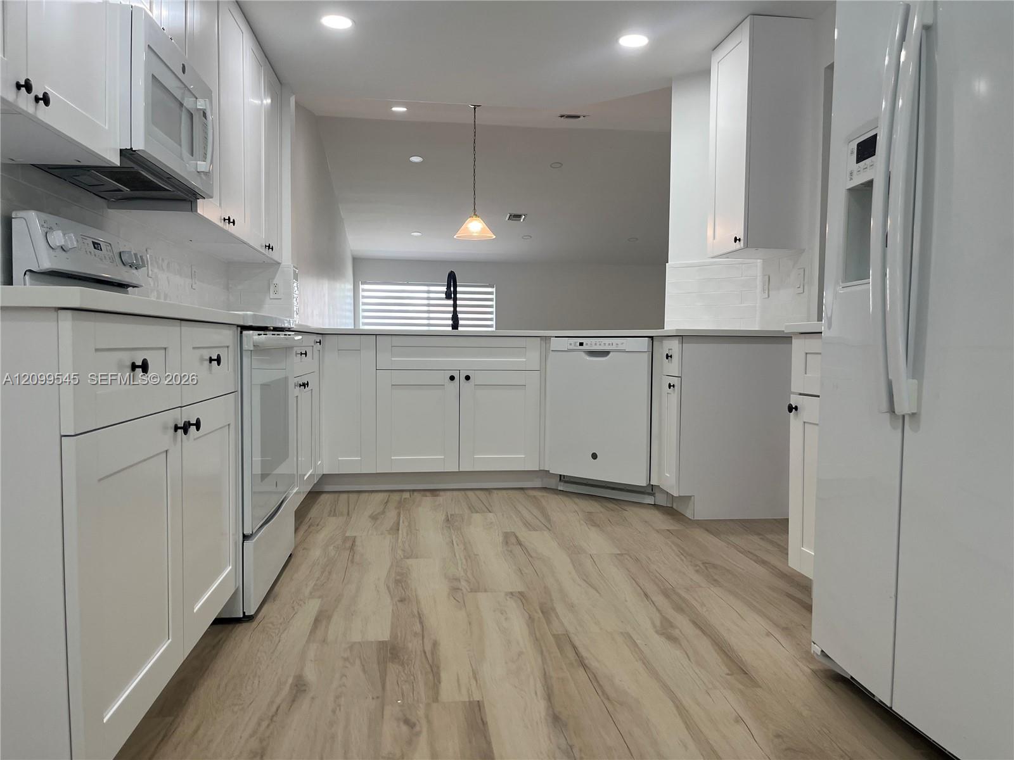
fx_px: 762
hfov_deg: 67.3
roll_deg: -0.1
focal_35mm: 26
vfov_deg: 53.1
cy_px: 380
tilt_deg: -2.7
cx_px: 507
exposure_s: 1/120
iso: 80
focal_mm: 5.1
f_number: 1.6
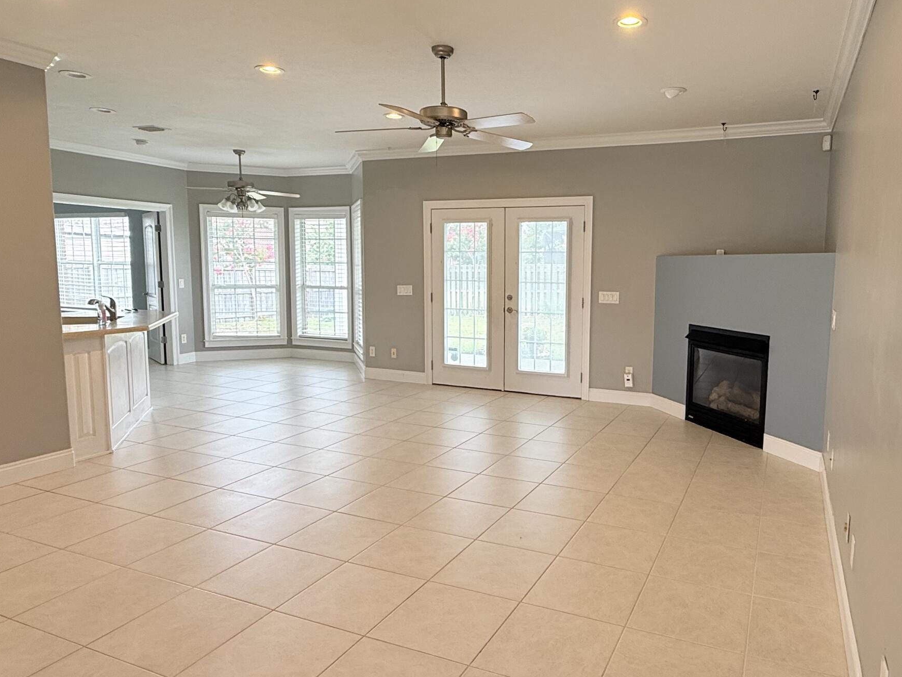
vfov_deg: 56.8
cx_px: 544
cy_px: 328
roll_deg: -1.0
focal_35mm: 24
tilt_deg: -5.4
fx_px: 625
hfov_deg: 70.8
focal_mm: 2.22
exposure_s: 1/120
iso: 80
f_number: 2.2
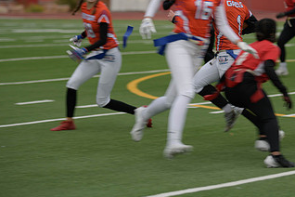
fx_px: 1672
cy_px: 36
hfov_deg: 10.1
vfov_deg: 6.7
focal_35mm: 204
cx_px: 211
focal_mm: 112
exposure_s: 1/200
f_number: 2.8
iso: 90
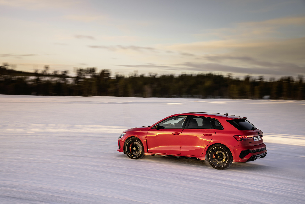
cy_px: 102
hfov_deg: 42.7
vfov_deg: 29.2
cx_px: 152
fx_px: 390
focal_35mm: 46
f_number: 6.3
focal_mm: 46
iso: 100
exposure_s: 1/15
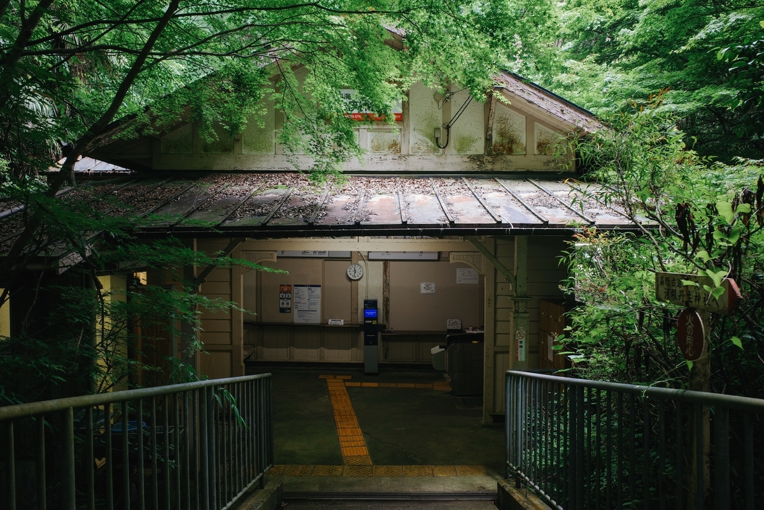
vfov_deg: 46.4
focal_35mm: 28
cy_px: 255
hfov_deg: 65.5
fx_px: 594
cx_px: 382
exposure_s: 1/15
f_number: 5
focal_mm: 18.3
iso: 200
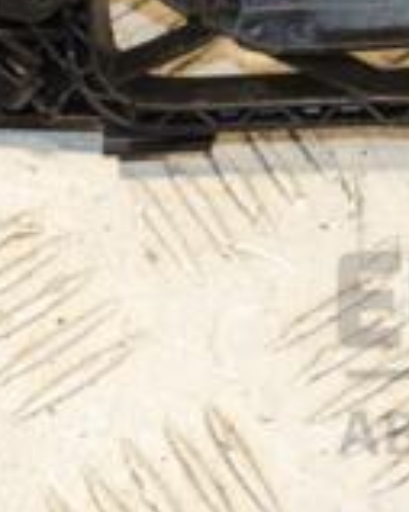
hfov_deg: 6.9
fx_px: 3377
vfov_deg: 8.6
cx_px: 277
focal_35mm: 223
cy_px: -129
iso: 800
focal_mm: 42
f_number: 7.1
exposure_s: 1/200
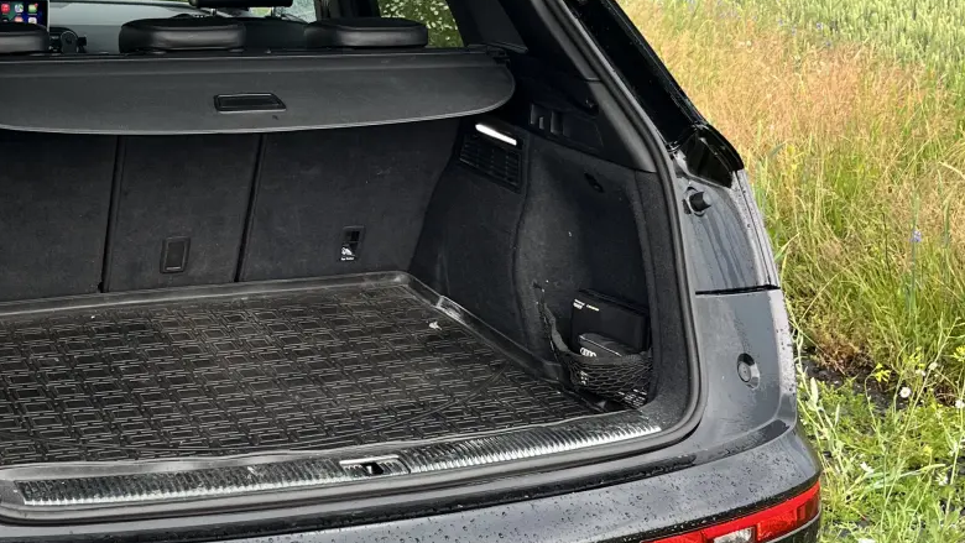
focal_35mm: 62
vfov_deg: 19.3
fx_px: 1587
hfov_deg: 33.5
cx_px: 312
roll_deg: +3.1
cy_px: 132
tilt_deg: -6.1
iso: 50
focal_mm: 5.1
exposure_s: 1/121
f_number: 1.6
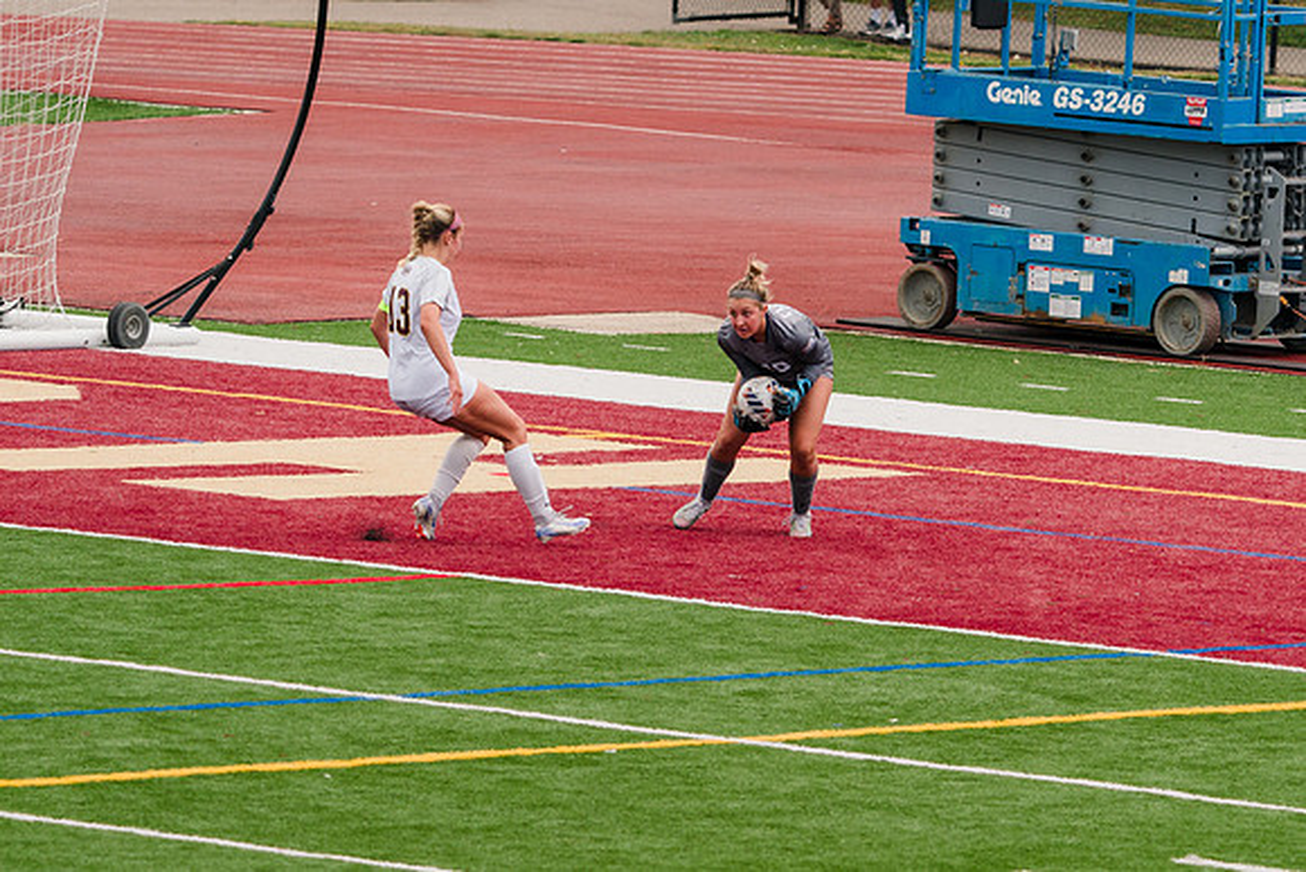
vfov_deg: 3.8
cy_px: 565
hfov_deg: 5.7
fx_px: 13036
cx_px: 767
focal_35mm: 359
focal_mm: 232
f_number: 5.6
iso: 500
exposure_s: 1/1600
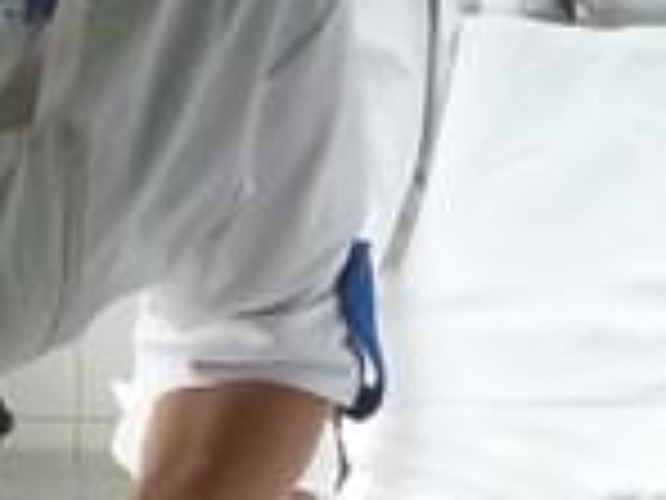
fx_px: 4002
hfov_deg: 9.5
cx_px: 346
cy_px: 932
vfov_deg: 6.9
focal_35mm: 208
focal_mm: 5
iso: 400
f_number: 3.4
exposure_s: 1/250
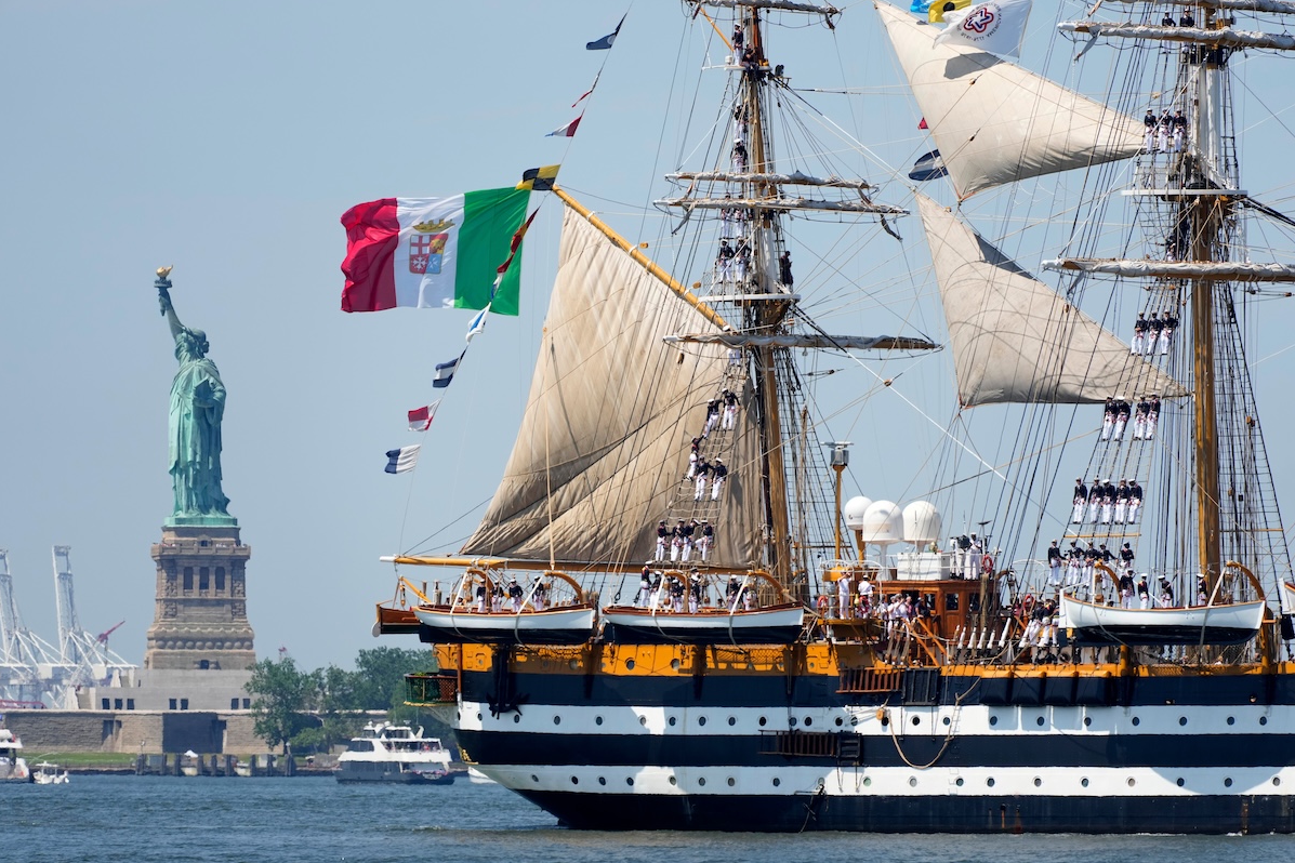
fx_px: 13560
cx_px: 647
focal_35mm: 377
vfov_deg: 3.6
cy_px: 432
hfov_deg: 5.5
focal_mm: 376
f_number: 8
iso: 640
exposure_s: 1/1600
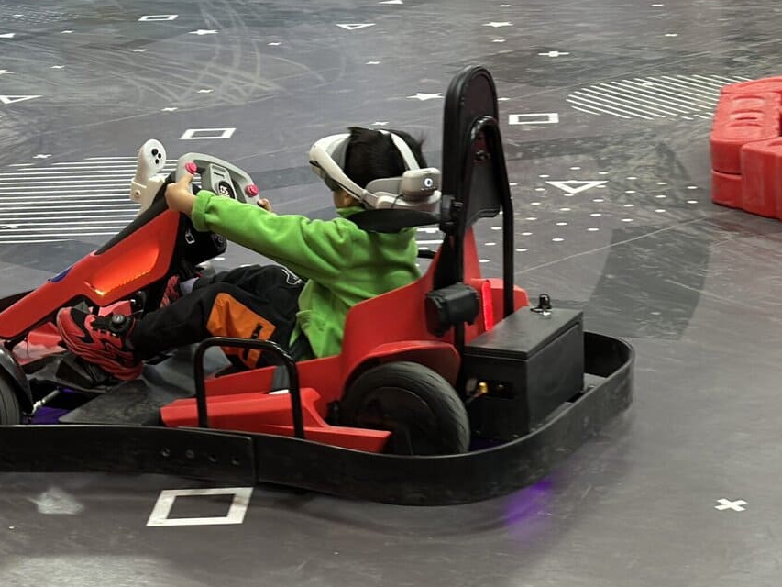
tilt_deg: -13.4
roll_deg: +0.3
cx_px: 457
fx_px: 2033
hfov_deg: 21.7
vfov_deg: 16.4
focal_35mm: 90
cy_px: 204
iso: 200
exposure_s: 1/100
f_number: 1.78
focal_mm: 6.86
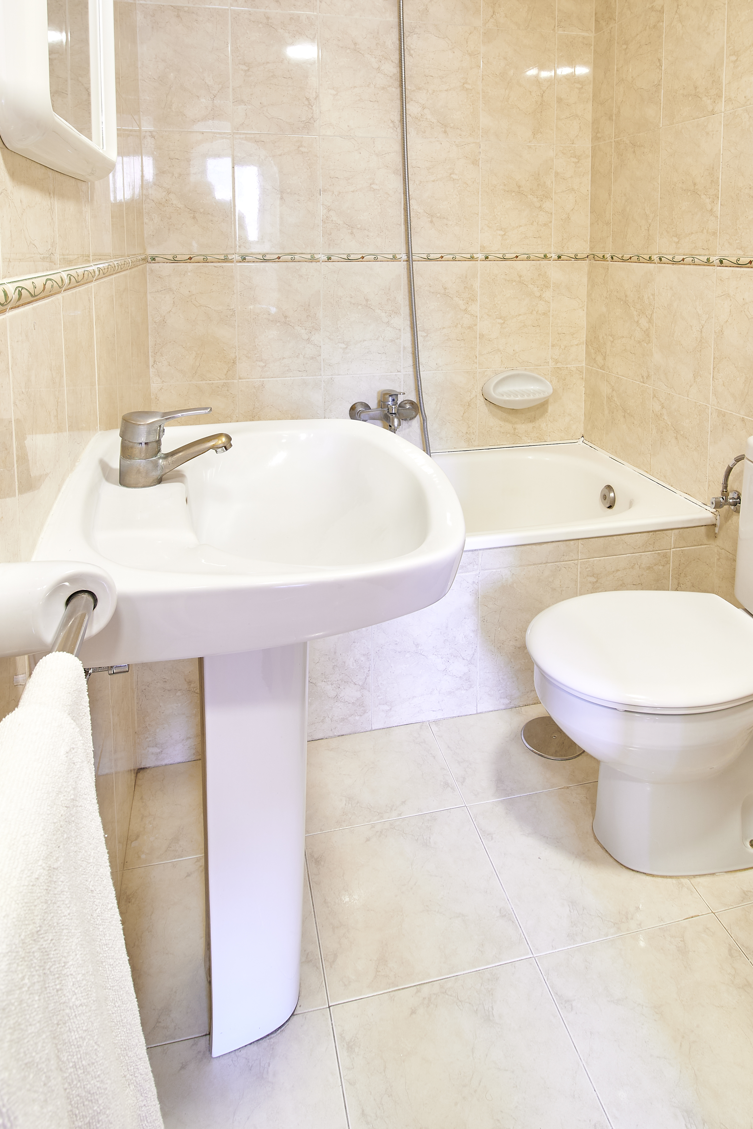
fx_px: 627
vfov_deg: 82.7
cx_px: 446
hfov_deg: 61.5
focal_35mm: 20
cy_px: 439
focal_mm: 10
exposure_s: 1/1.59
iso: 100
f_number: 8
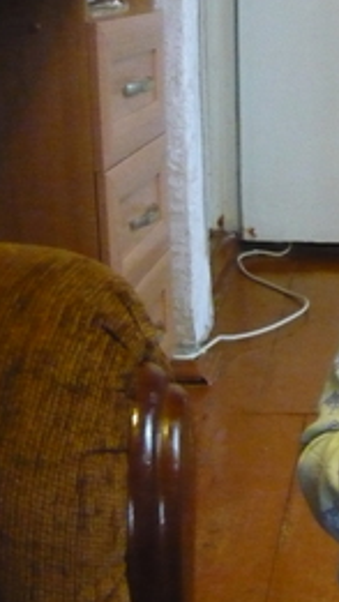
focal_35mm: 62
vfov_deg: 33.8
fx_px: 990
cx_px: 503
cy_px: 323
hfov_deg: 17.5
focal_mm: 5.5
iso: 1250
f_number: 2.8
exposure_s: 1/25
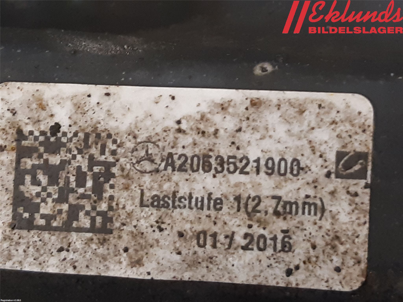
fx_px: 303
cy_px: 151
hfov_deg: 67.3
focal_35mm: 26
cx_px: 202
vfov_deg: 53.1
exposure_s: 1/33
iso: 200
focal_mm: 3.93
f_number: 1.7
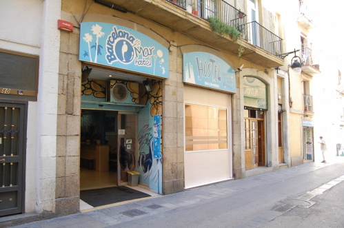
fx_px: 258
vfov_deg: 47.8
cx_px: 172
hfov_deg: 67.5
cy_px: 114
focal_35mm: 27
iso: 400
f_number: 5
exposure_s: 1/100
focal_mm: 18
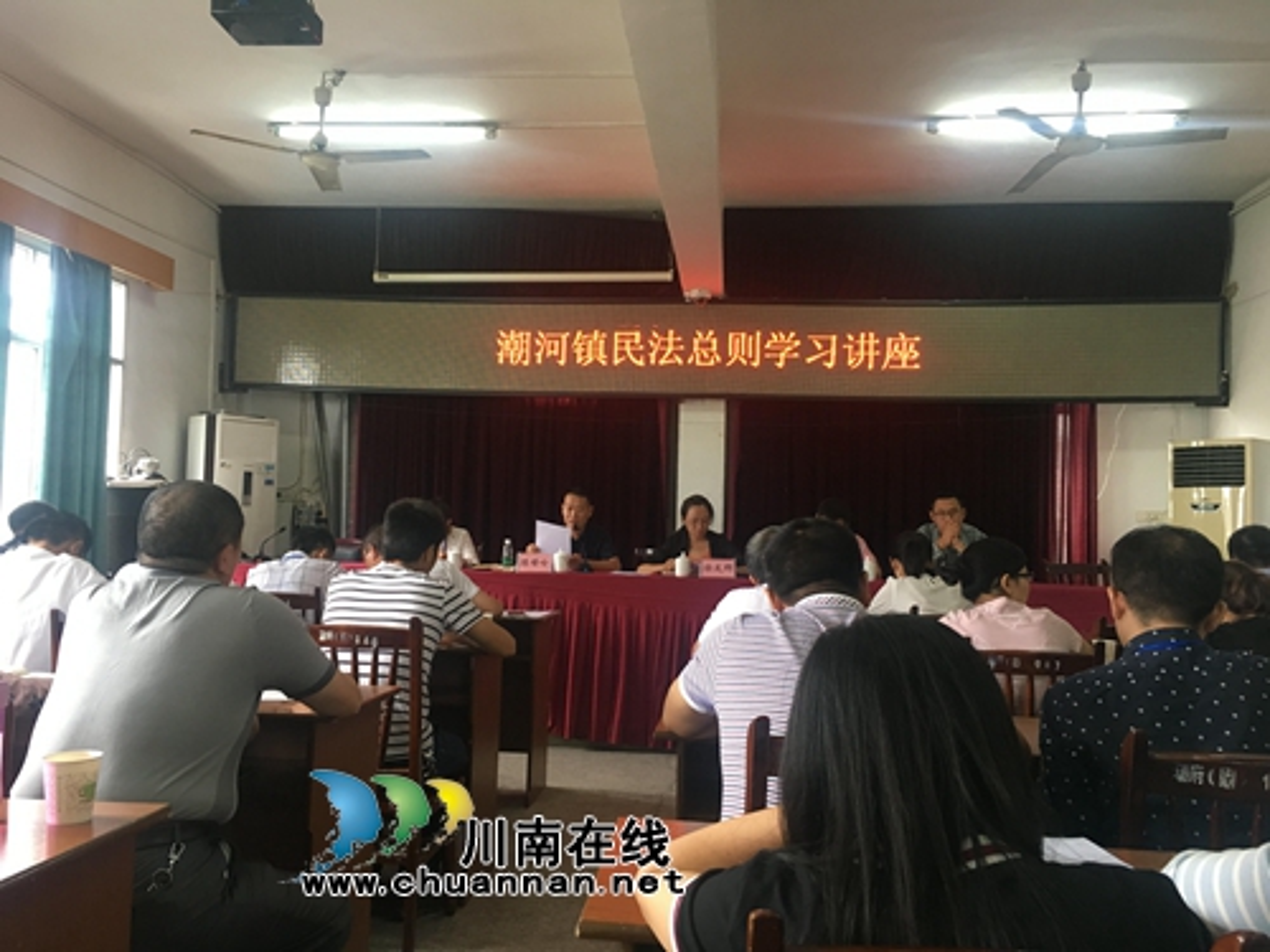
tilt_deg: +2.6
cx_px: 635
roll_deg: -1.6
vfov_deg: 48.2
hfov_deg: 61.7
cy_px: 476
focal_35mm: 29
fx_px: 1064
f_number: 2.2
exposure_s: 1/33
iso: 125
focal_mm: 4.15
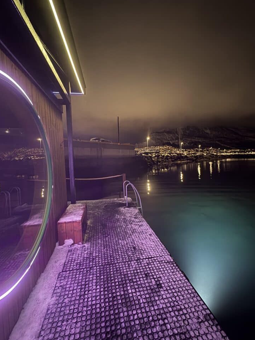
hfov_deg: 81.7
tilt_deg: -3.4
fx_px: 147
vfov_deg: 98.2
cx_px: 124
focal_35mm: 15
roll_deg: +1.3
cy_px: 168
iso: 640
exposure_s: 1/9
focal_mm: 2.22
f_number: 2.2
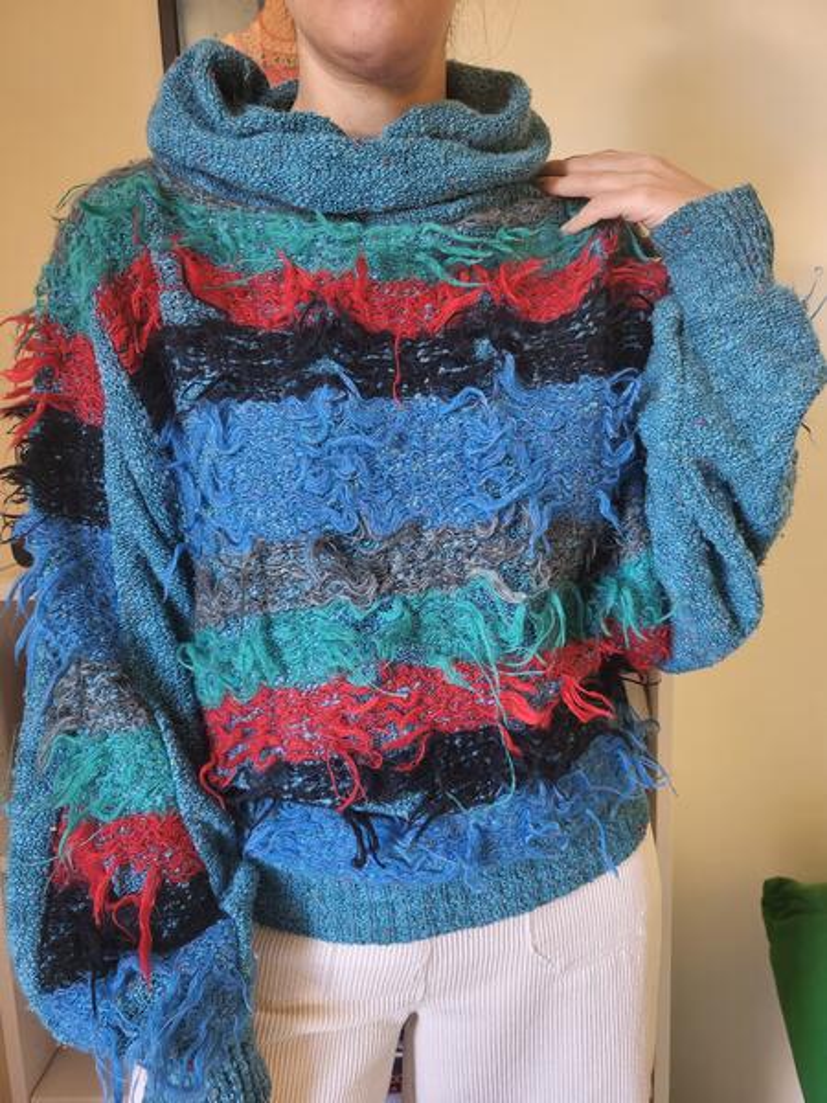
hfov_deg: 53.1
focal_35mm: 26
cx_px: 414
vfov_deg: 67.3
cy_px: 552
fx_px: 828
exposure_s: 1/50
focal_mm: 5.4
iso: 160
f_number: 1.8
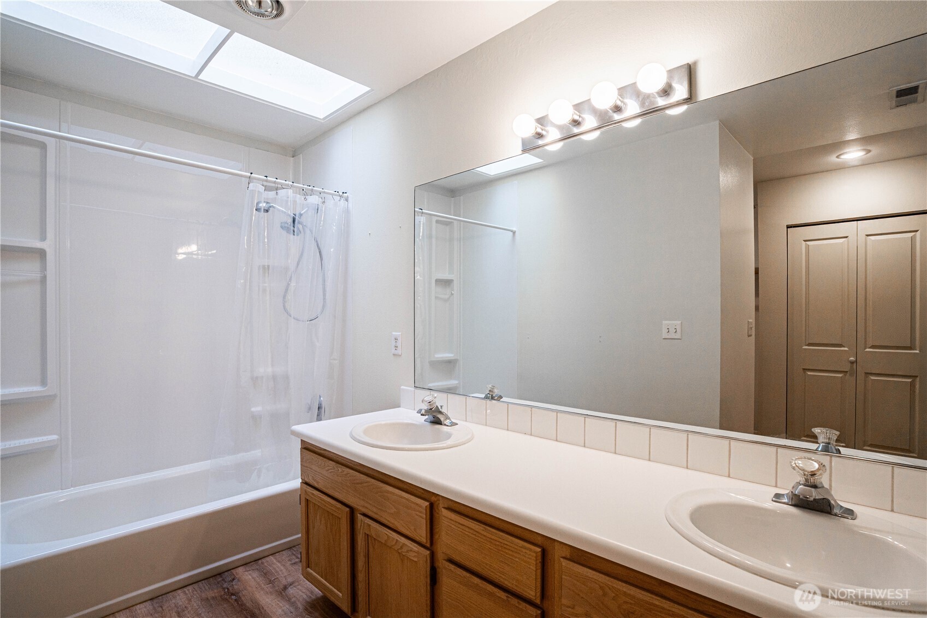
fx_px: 412
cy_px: 309
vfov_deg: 73.7
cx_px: 464
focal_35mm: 16
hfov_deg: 96.7
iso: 200
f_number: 10
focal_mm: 16
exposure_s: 1/25
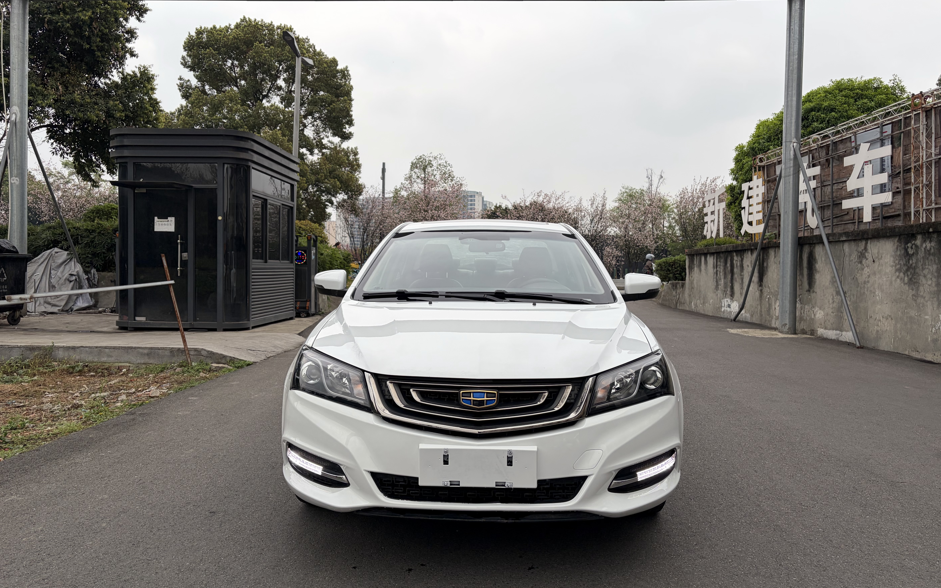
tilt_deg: +0.0
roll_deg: -1.6
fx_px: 718
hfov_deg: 66.5
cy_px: 286
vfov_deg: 44.5
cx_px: 471
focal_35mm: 28
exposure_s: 1/873
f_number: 1.6
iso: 50
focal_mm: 5.96
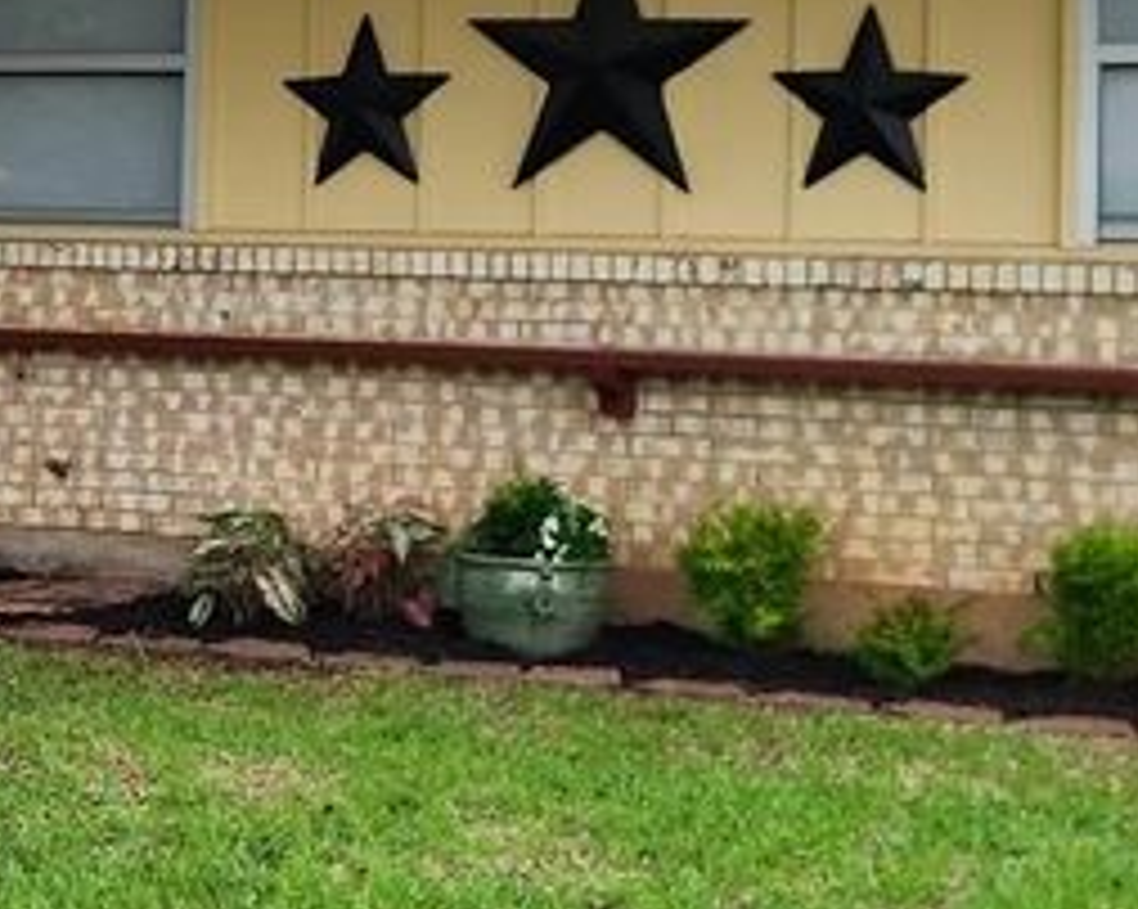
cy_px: 122
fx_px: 3063
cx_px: 229
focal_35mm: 91
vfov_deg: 16.7
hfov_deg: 20.8
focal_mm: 5.4
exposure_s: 1/120
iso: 160
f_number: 1.8
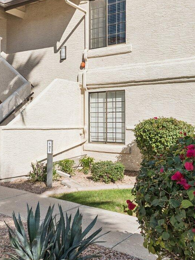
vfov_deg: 47.8
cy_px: 137
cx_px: 75
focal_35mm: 39
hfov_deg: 36.6
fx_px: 293
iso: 400
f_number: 8
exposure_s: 1/800
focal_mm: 14
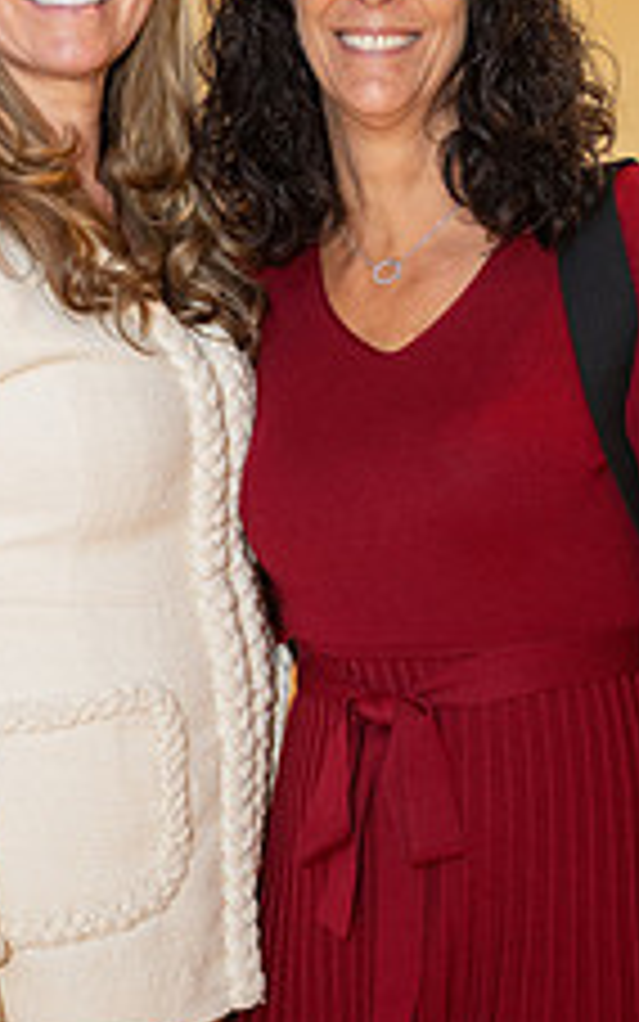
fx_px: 2980
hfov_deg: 12.2
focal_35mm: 107
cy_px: 513
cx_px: 248
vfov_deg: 19.5
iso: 1000
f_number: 2.8
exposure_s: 1/160
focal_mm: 53
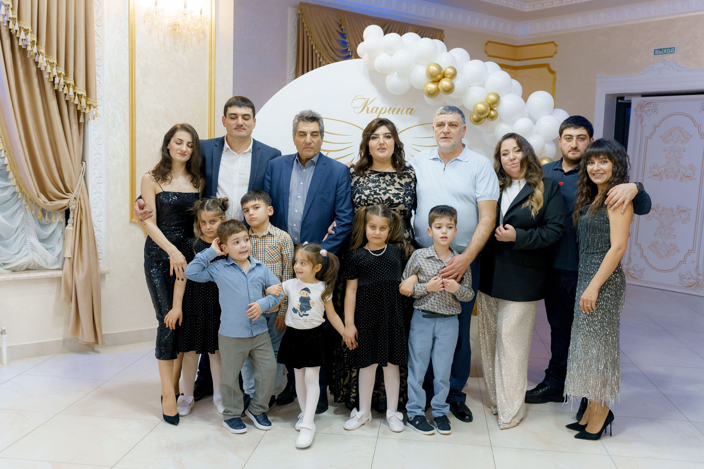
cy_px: 234
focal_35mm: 35
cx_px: 352
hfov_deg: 54.4
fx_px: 684
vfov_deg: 37.9
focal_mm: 35
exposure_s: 1/160
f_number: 4.5
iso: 3200
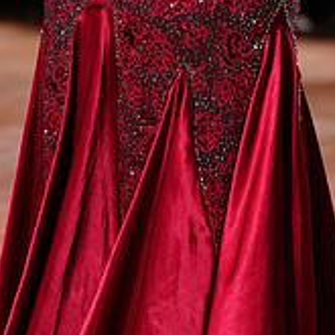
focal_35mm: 209
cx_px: 19
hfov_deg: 8.3
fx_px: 2288
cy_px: -110
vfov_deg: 8.3
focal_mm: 70
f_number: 2.8
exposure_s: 1/400
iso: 1000
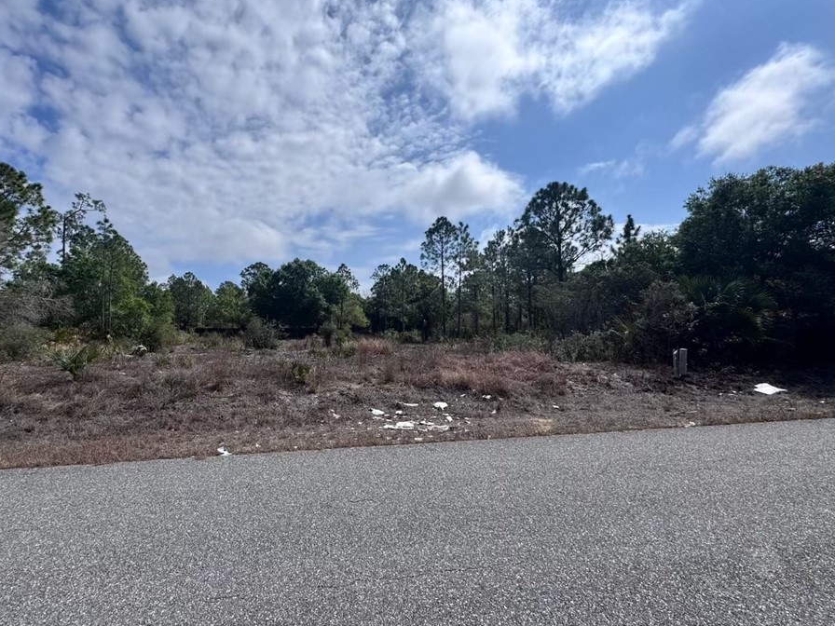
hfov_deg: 94.0
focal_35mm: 16
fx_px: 386
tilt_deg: +2.4
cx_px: 365
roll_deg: +1.9
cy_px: 314
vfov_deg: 78.1
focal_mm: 2.22
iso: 40
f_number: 2.2
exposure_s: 1/3717
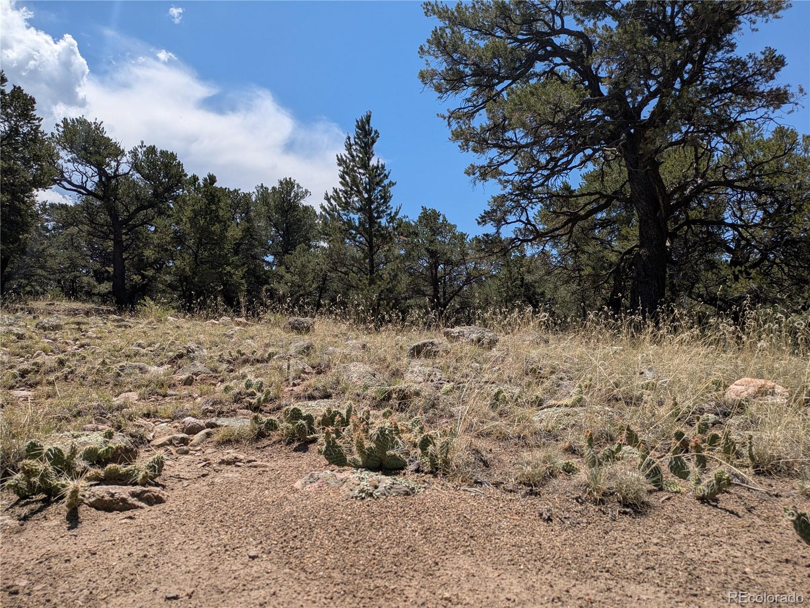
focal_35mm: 25
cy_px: 304
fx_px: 585
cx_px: 405
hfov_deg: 69.4
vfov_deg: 54.9
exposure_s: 1/4444
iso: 49
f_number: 1.89
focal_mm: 5.43
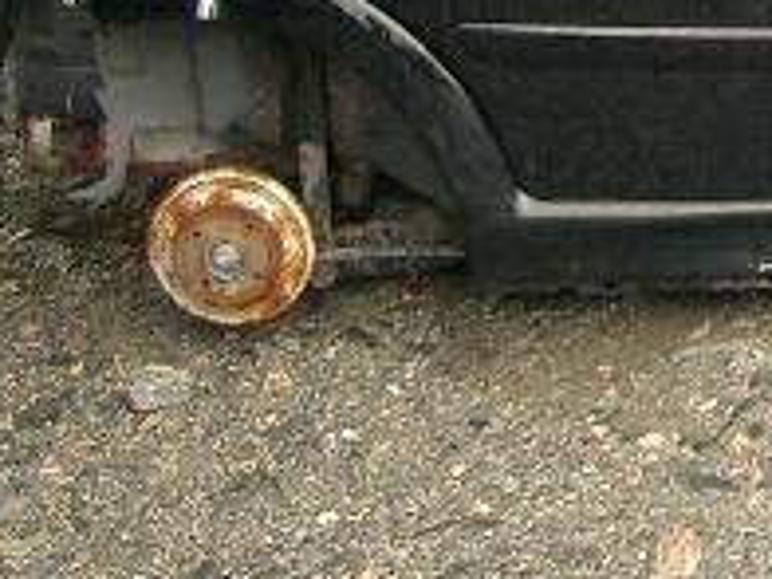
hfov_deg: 16.1
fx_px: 2542
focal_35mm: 114
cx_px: 1095
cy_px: -75
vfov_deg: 12.7
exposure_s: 1/50
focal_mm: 5.8
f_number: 2.6
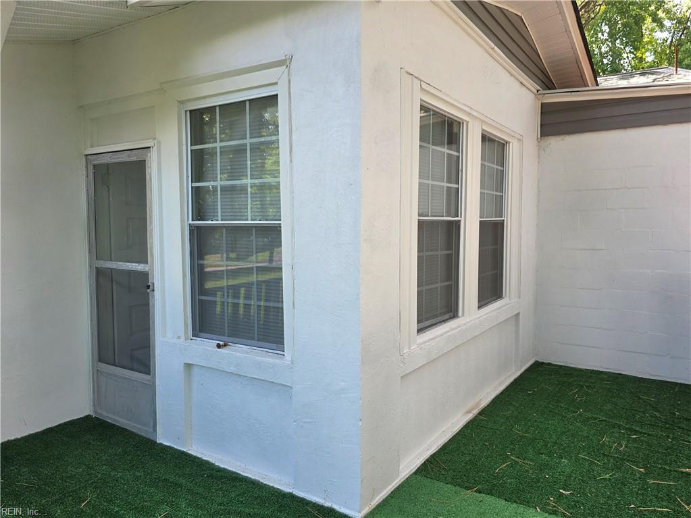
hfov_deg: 73.9
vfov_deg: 58.9
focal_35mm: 23
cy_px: 259
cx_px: 346
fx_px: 459
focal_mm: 6.3
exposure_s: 1/182
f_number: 1.7
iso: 32
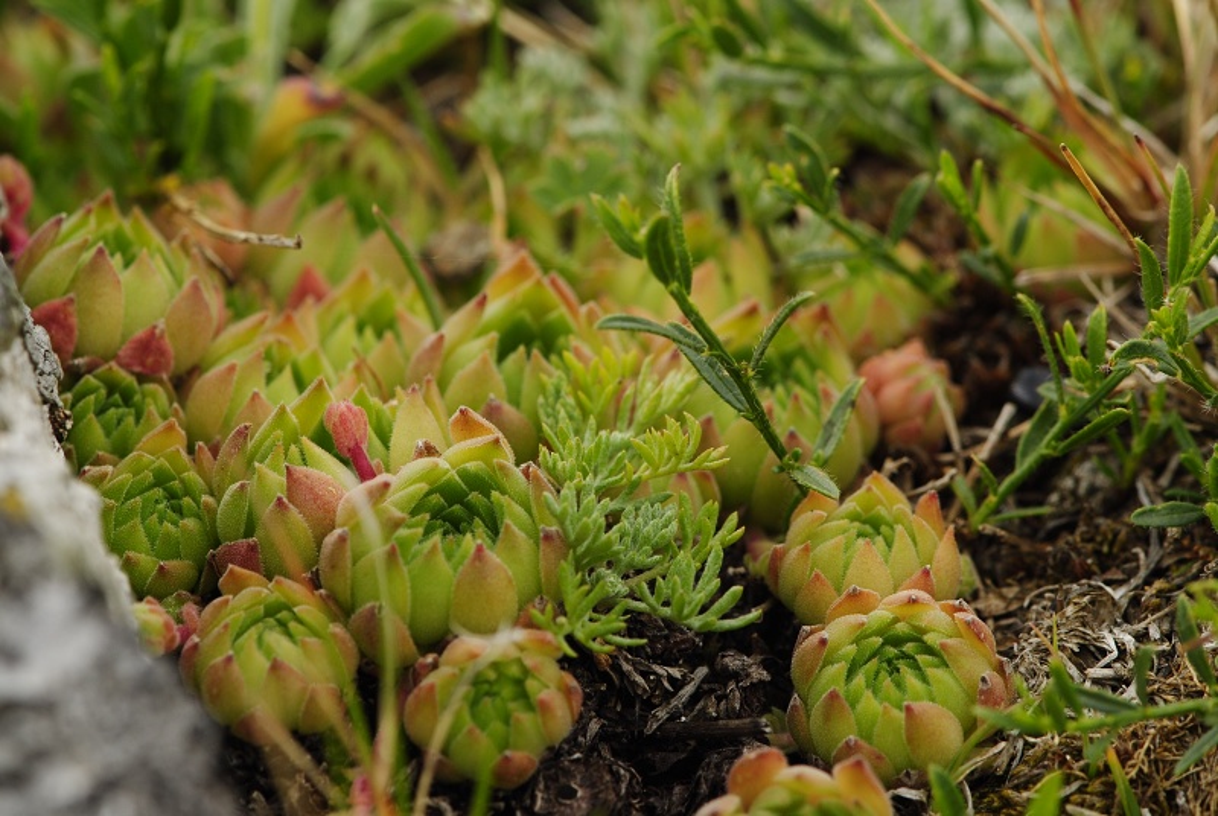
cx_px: 609
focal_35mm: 128
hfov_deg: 16.0
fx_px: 4320
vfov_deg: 10.8
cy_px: 408
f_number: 9
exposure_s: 1/100
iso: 200
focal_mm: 85
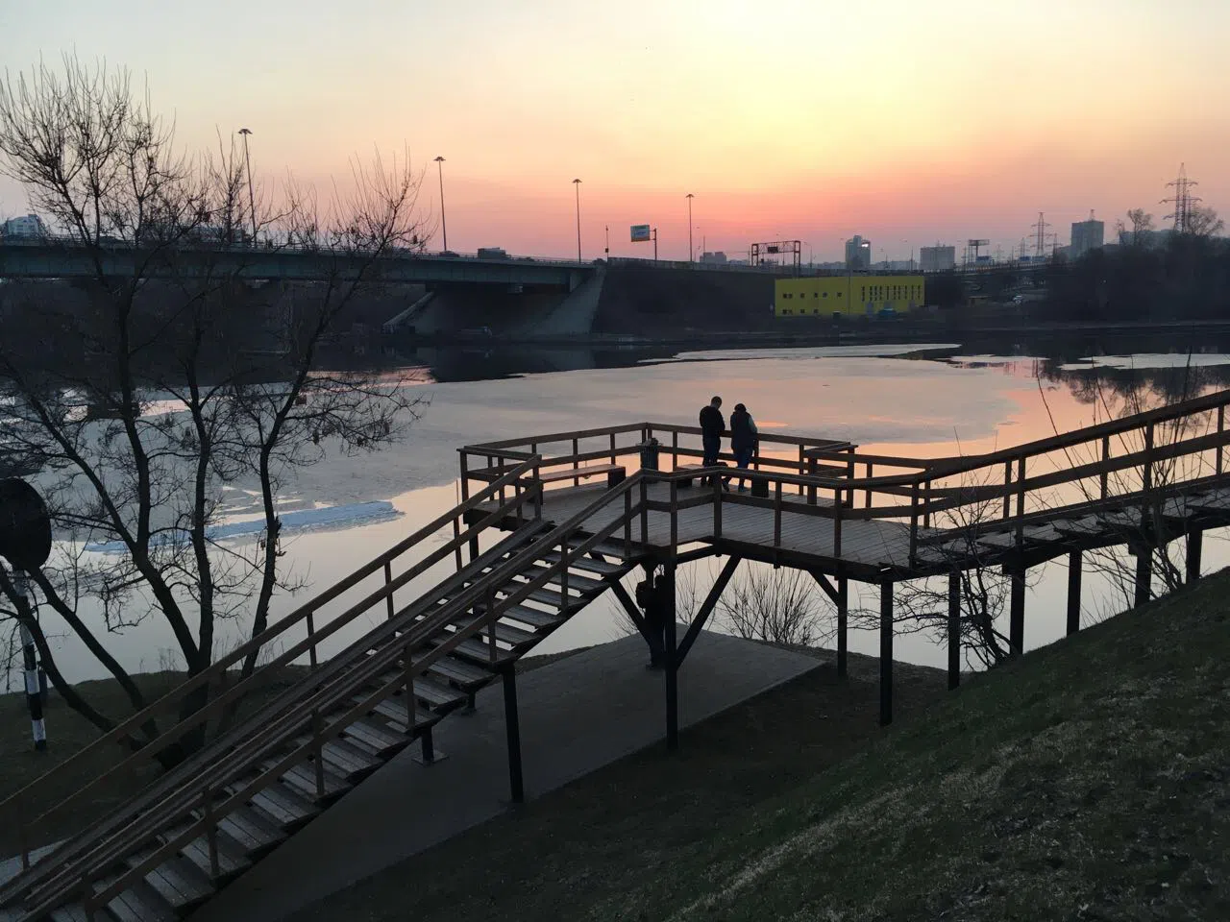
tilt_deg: -10.9
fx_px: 1030
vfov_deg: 48.2
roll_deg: +2.0
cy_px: 461
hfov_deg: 61.7
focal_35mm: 29
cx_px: 615
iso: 25
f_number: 2.2
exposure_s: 1/33
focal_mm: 4.15
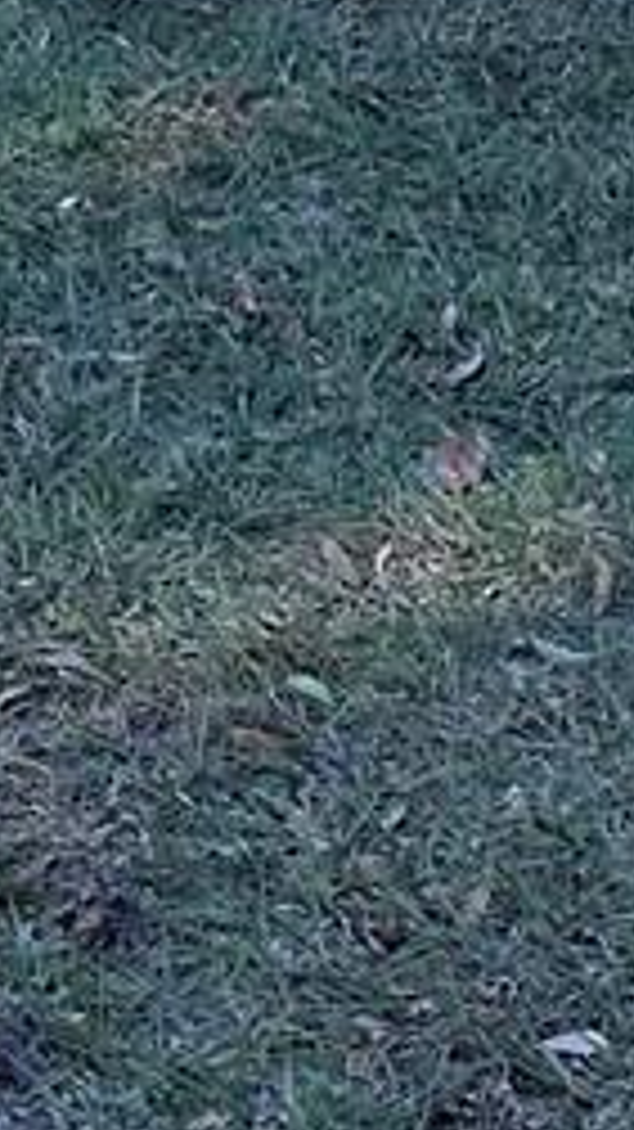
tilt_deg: -0.6
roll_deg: -0.2
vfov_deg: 11.3
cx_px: -58
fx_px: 4996
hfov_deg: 7.2
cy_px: -1328
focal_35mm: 167
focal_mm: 6.86
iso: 80
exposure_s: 1/1393
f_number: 1.78
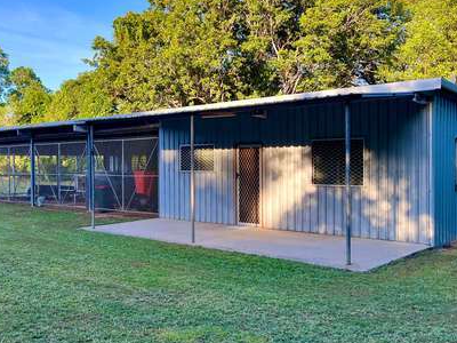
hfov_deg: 47.3
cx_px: 163
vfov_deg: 36.8
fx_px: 515
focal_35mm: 39
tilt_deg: -0.9
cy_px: 168
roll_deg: +0.6
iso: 50
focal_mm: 5.1
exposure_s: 1/459
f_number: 1.6
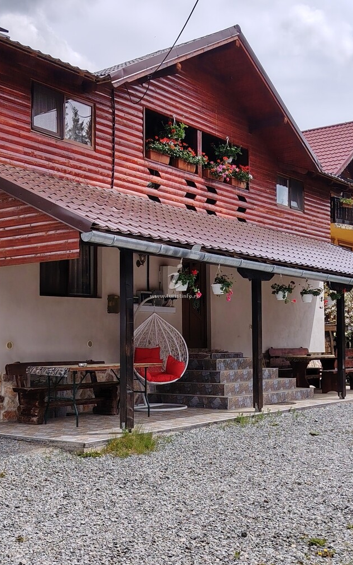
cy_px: 285
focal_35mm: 45
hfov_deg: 28.6
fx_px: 693
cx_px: 180
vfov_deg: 44.4
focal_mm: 5.25
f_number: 1.75
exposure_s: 1/886
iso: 100
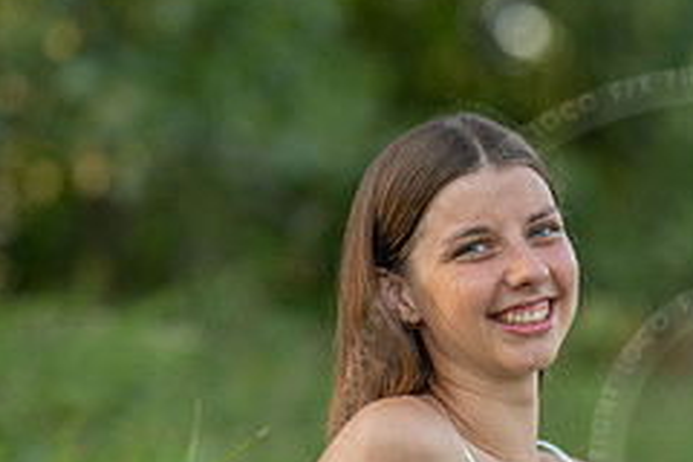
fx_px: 3946
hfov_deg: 9.9
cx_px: 832
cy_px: 518
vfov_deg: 6.7
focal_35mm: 205
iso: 160
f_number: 1.8
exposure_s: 1/500
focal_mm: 85
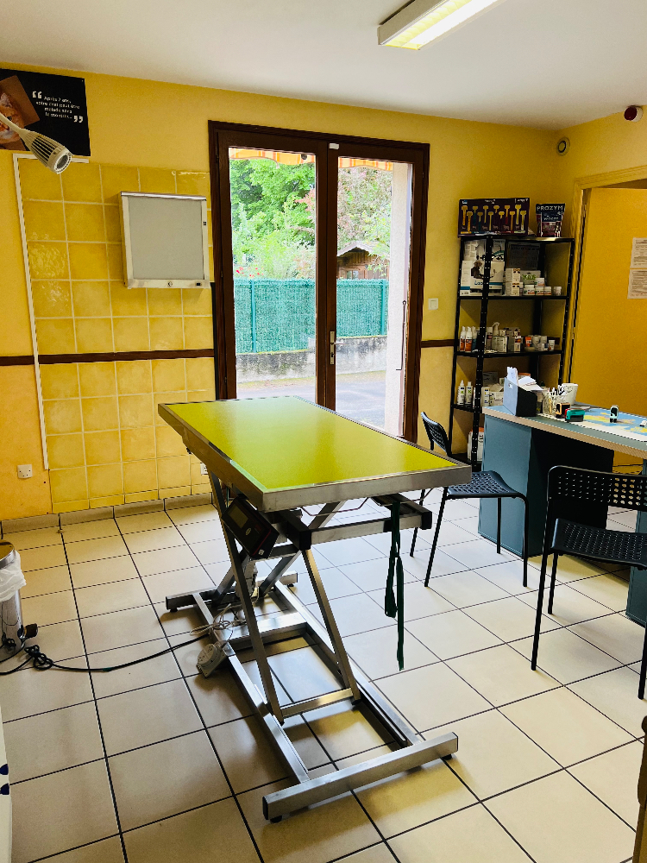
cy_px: 432
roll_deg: +0.3
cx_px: 324
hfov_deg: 53.1
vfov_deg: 67.3
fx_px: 648
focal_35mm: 26
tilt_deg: -12.6
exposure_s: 1/100
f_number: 1.5
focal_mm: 5.7
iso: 64
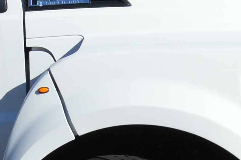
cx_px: -184
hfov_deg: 9.6
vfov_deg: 6.7
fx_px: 1371
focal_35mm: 205
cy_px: 8
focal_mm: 18
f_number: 9
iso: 100
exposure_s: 1/320
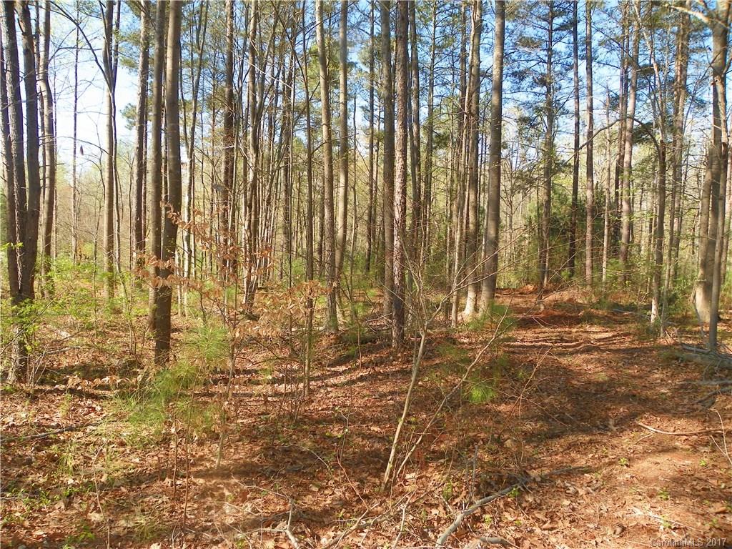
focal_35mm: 26
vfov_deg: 53.1
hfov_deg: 67.3
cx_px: 366
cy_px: 274
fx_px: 550
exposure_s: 1/200
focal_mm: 4.6
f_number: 4
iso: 64
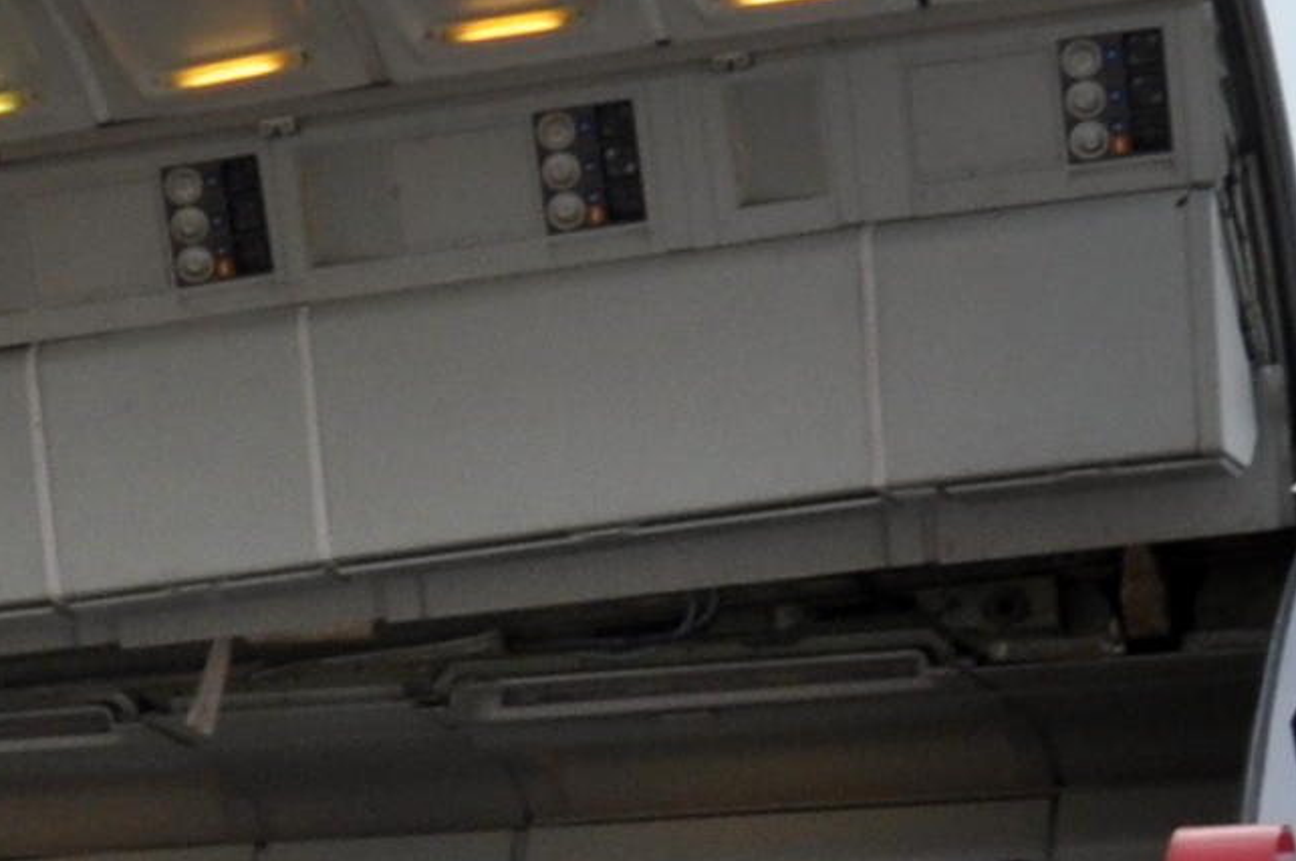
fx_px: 13663
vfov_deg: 3.5
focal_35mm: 380
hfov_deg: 5.2
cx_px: -2086
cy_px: 2252
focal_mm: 38
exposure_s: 1/100
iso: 200
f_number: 10
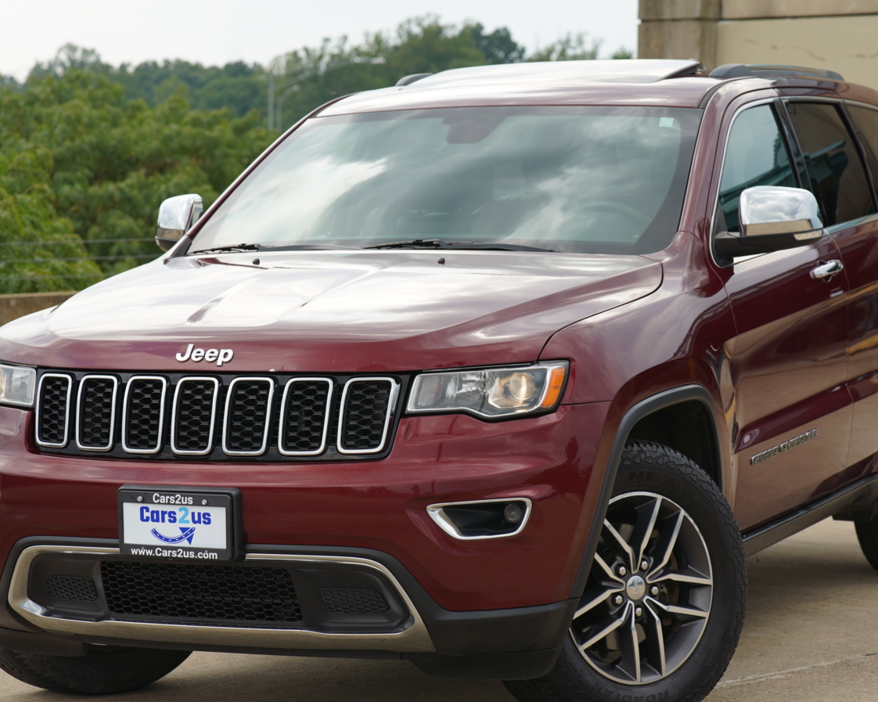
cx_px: 452
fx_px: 2988
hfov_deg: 16.7
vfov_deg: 13.4
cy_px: 383
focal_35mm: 115
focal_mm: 85
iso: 100
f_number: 4.5
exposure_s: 1/200
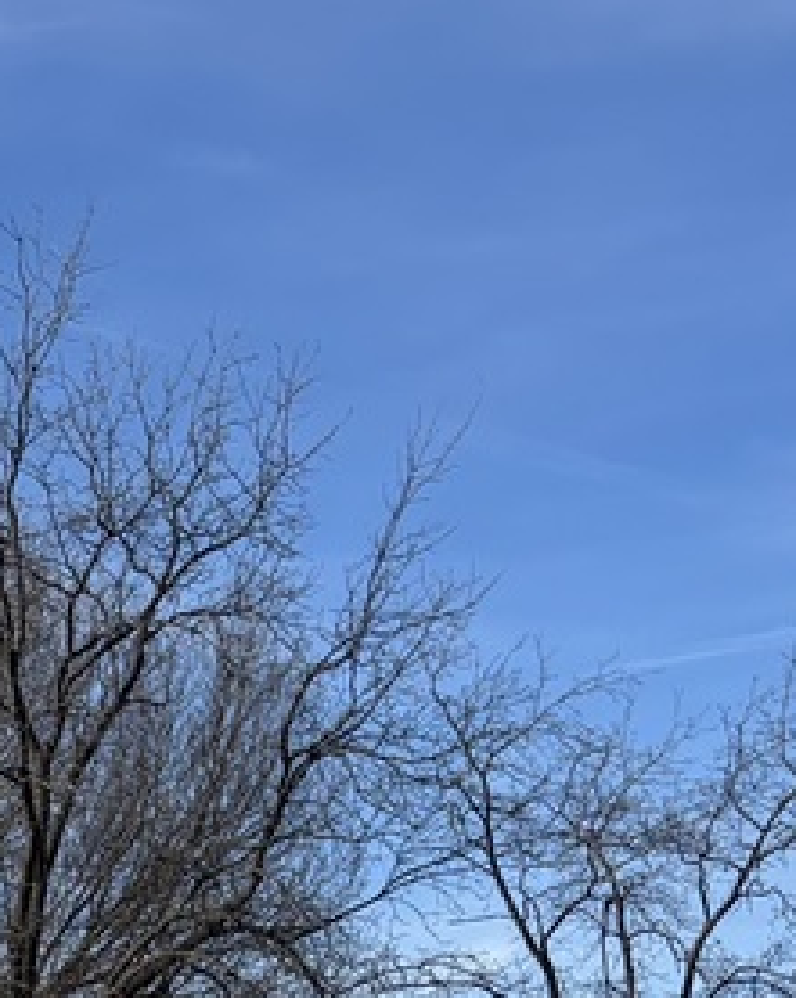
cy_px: 1852
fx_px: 3894
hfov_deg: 11.0
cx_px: -602
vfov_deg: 13.1
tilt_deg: -5.9
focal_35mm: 132
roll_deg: +0.2
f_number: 1.6
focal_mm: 5.96
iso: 50
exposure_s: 1/3937
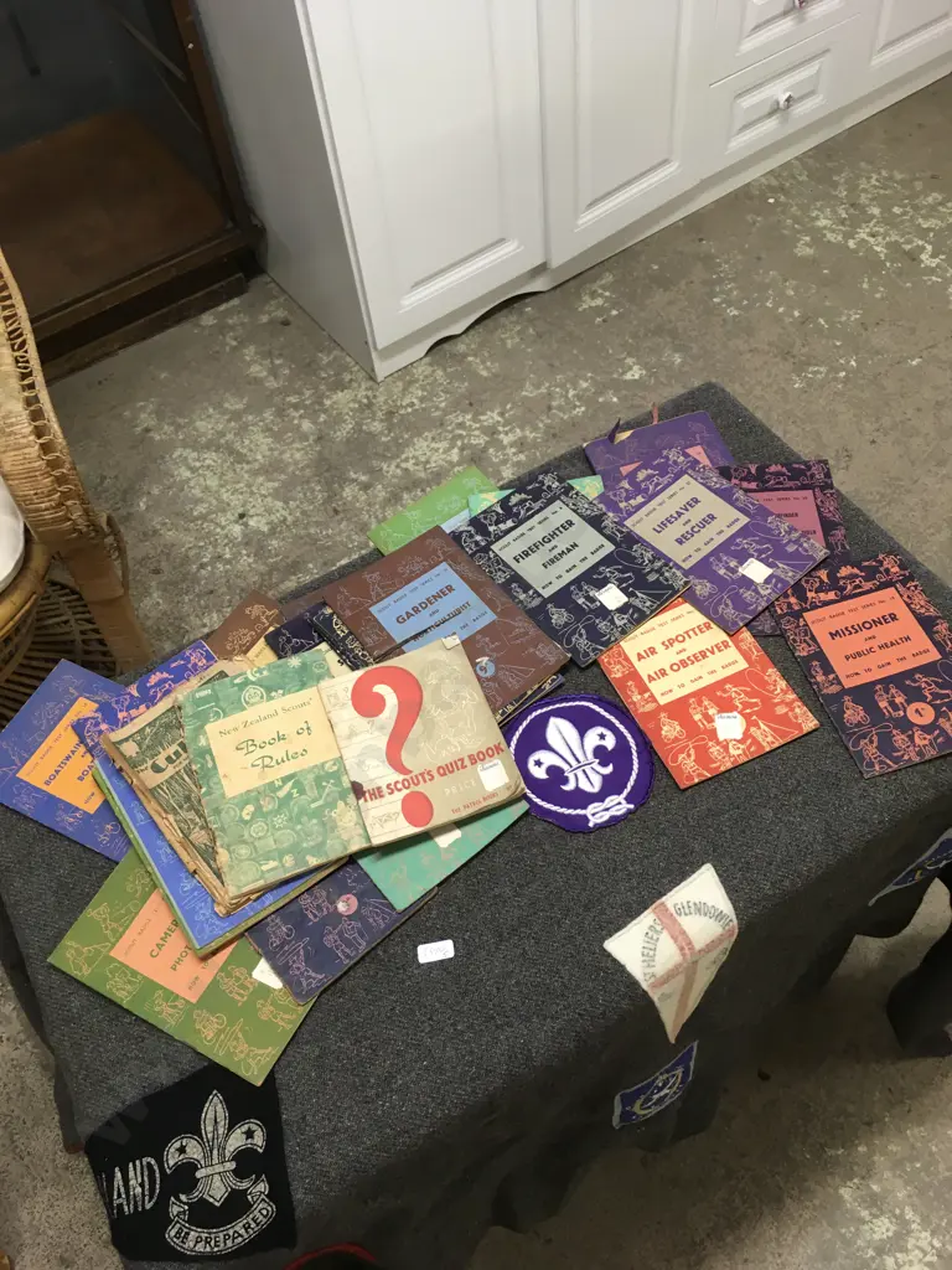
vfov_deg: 61.7
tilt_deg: -55.6
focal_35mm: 29
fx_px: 1063
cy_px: 635
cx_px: 476
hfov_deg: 48.2
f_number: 2.2
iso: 64
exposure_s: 1/33
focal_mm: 4.15
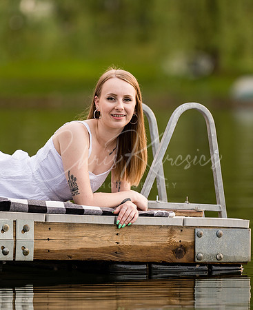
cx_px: 105
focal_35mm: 374
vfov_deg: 5.1
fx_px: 3458
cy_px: 105
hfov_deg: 4.2
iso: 320
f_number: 2.8
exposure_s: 1/200
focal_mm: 200
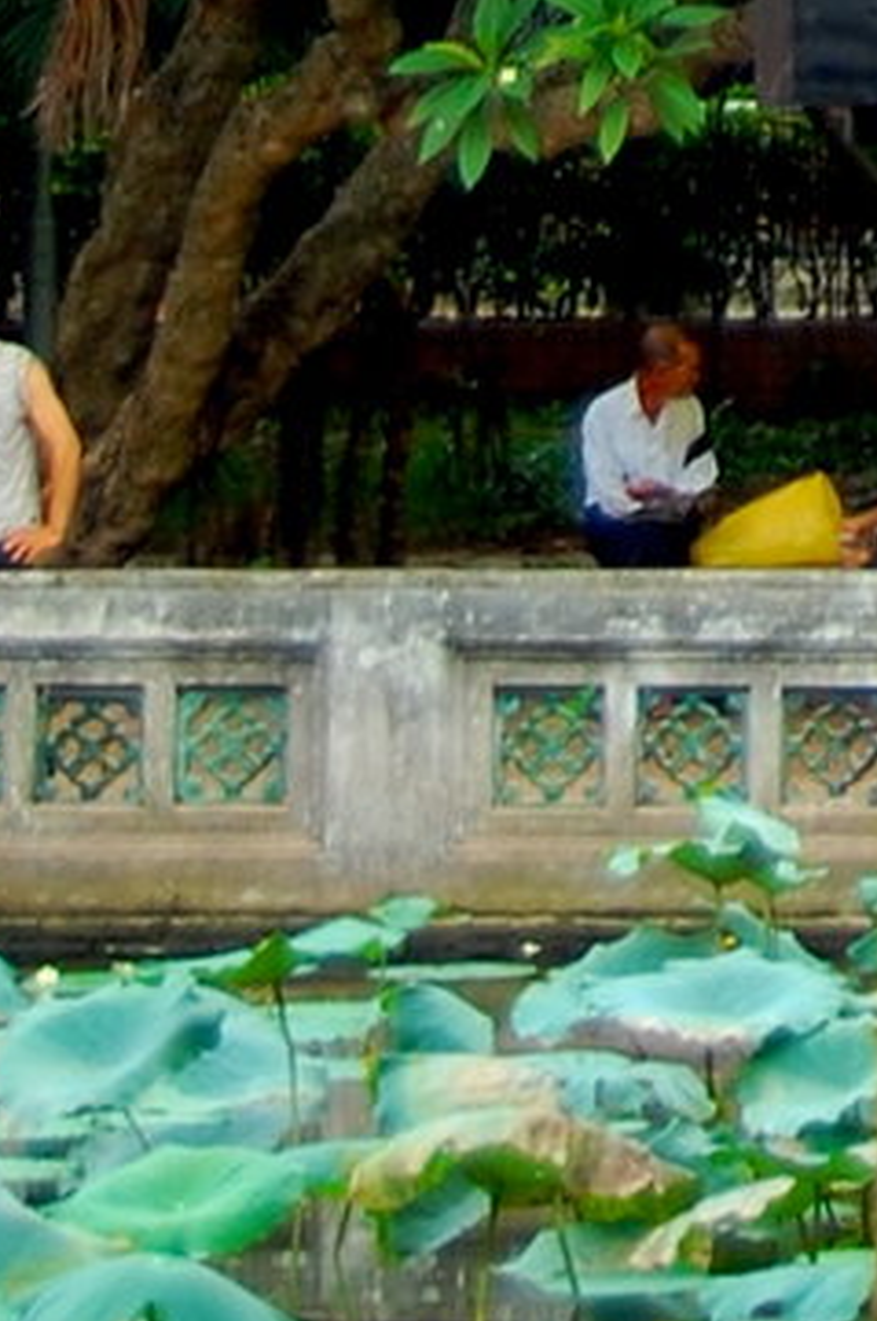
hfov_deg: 5.5
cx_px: 2033
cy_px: -985
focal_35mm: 241
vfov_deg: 8.3
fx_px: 8831
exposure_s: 1/50
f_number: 4.5
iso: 200
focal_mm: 32
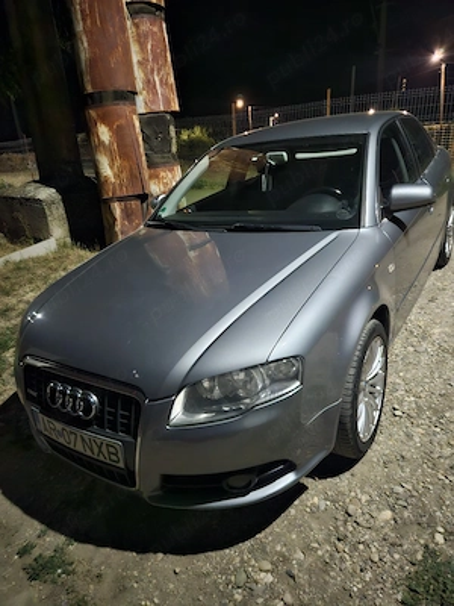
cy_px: 303
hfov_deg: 58.9
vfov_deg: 73.9
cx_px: 227
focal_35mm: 23
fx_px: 402
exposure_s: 1/16.7
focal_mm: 5.4
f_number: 1.8
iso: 1600
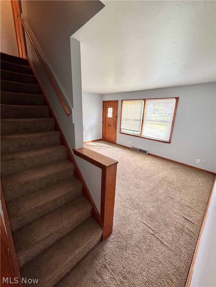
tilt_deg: -16.1
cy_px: 144
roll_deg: -2.1
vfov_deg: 102.1
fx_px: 116
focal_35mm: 14
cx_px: 108
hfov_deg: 85.7
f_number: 2.2
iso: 320
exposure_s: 1/74
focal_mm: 2.22
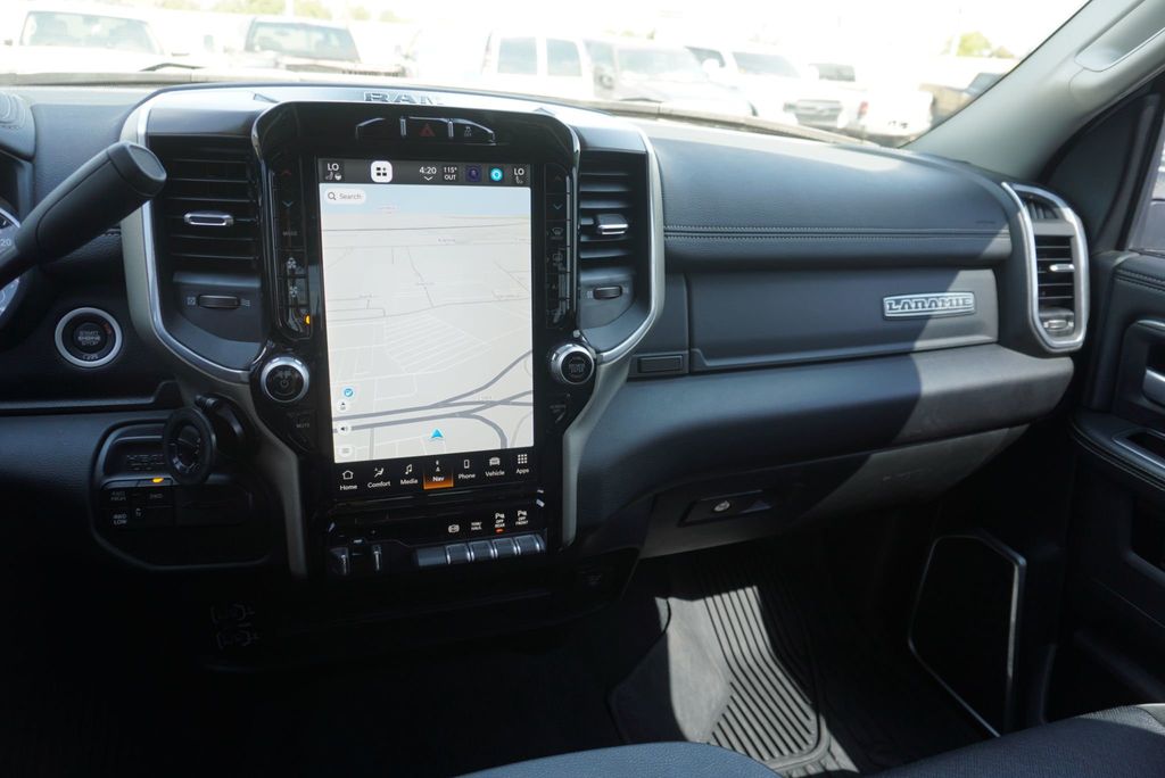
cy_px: 389
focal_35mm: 24
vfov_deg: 53.2
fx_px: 777
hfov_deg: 73.7
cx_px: 582
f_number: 4
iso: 100
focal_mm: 16
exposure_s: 1/60
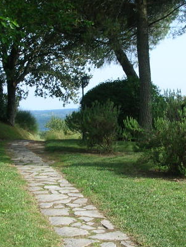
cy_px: 115
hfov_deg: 21.0
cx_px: 93
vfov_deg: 27.7
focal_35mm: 70
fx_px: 501
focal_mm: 5.8
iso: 50
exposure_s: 1/47.7
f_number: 8.5
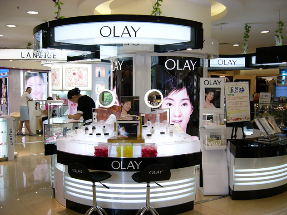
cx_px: 144
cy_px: 108
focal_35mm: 35
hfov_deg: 52.6
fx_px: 290
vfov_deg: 40.7
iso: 100
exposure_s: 1/50
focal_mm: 5.8
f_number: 2.8
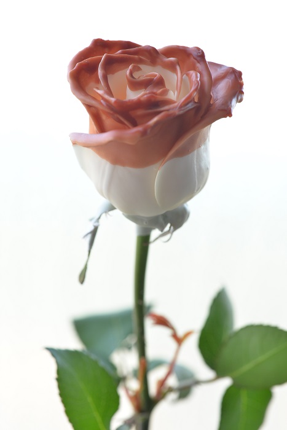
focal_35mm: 60
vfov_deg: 33.4
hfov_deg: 22.6
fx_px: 717
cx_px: 144
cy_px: 215
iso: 1000
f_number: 8
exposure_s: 1/320
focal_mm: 60
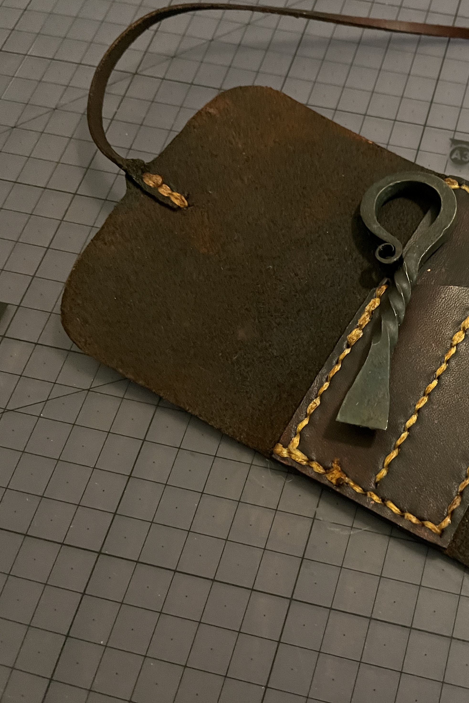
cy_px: 343
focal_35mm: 37
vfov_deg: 51.9
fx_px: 723
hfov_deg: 34.0
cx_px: 424
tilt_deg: -66.7
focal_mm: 5.1
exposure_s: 1/30
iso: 800
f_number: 1.6
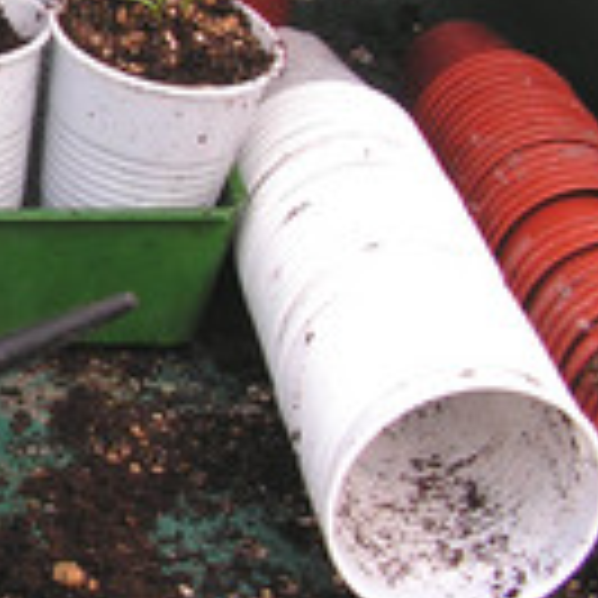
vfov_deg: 16.5
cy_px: 207
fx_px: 2052
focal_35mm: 105
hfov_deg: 15.7
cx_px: -180
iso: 64
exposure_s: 1/125
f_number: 3.2
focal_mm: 6
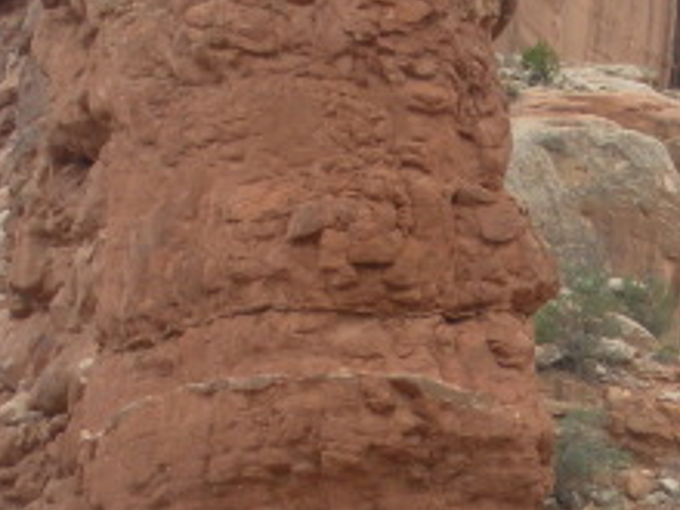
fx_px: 2573
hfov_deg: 14.5
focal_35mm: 131
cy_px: 553
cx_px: 831
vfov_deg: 11.2
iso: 64
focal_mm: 6.3
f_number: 3.5
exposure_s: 1/330
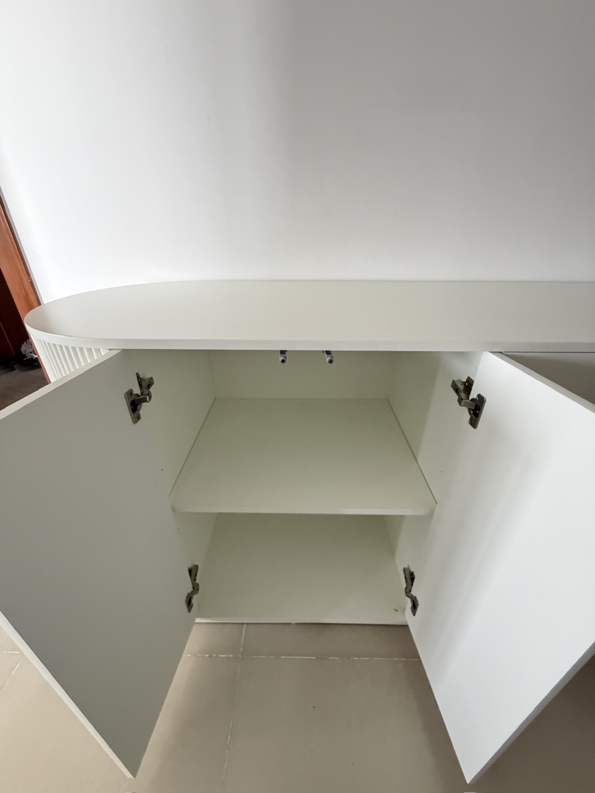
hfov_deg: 85.7
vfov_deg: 102.1
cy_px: 396
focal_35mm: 14
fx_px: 321
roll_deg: -0.8
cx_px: 298
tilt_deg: -27.8
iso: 640
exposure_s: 1/60
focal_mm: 2.22
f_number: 2.2
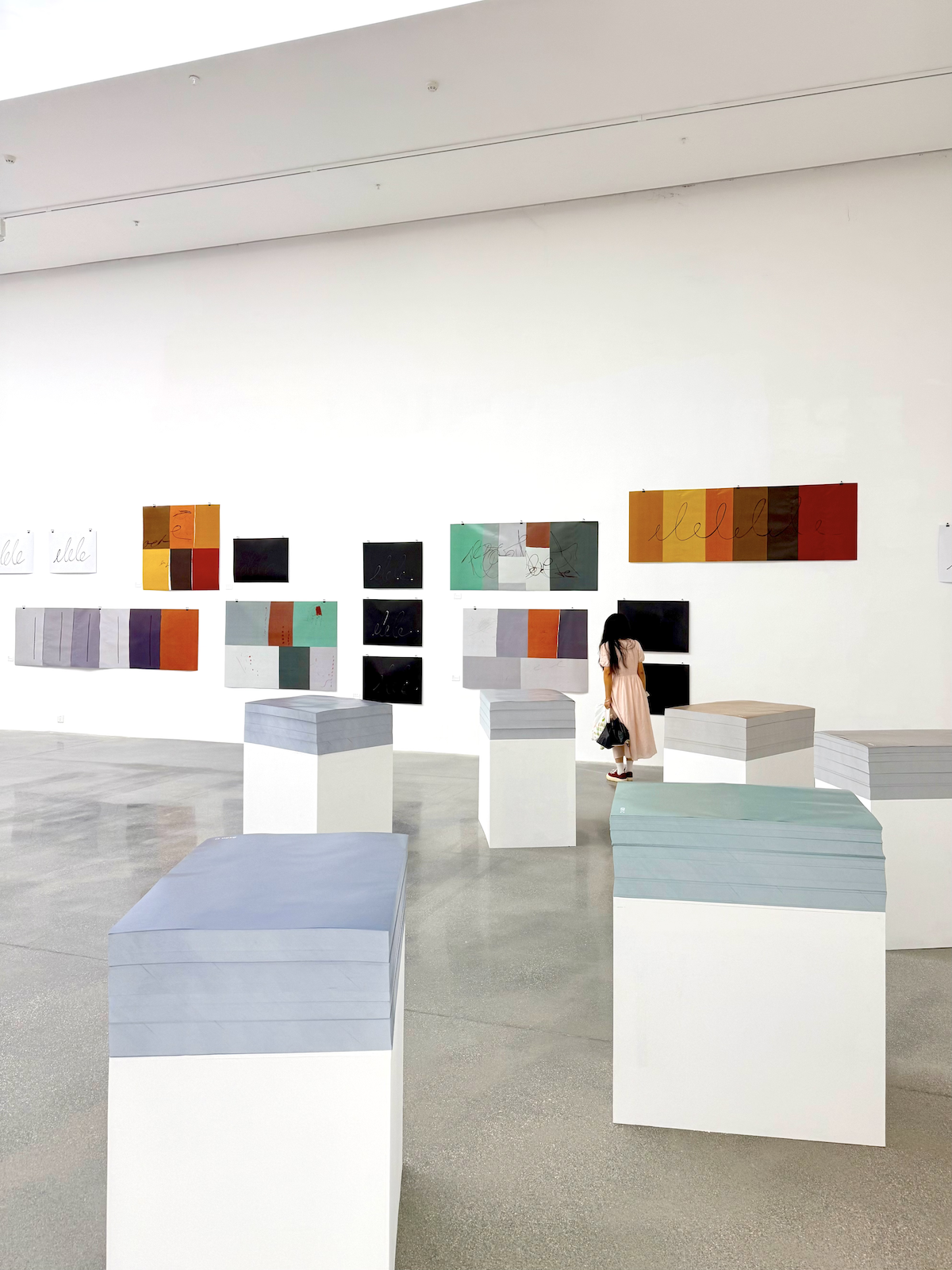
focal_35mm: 24
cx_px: 476
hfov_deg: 56.8
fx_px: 880
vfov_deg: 71.6
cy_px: 635
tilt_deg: +1.9
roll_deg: -1.3
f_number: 1.78
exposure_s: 1/100
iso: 100
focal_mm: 6.76
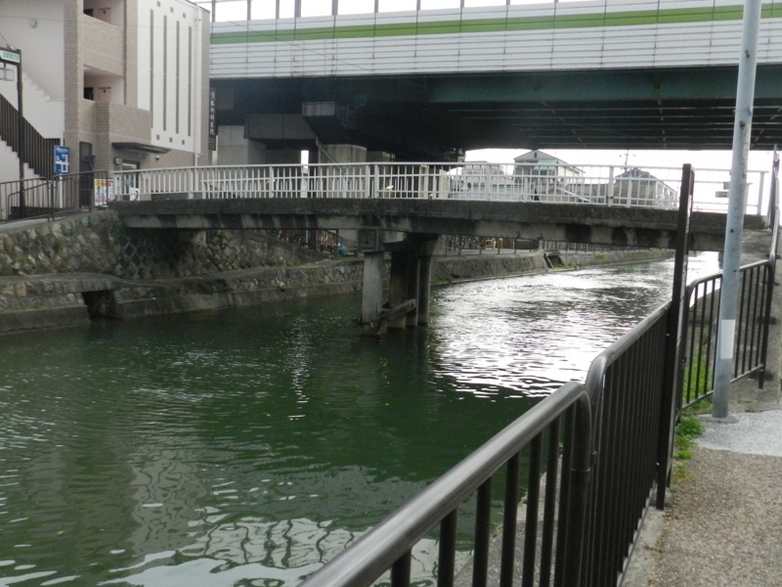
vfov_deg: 44.2
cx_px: 391
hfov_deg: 56.8
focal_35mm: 32
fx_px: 723
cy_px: 294
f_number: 3.7
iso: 800
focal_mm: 5.6
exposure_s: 1/320
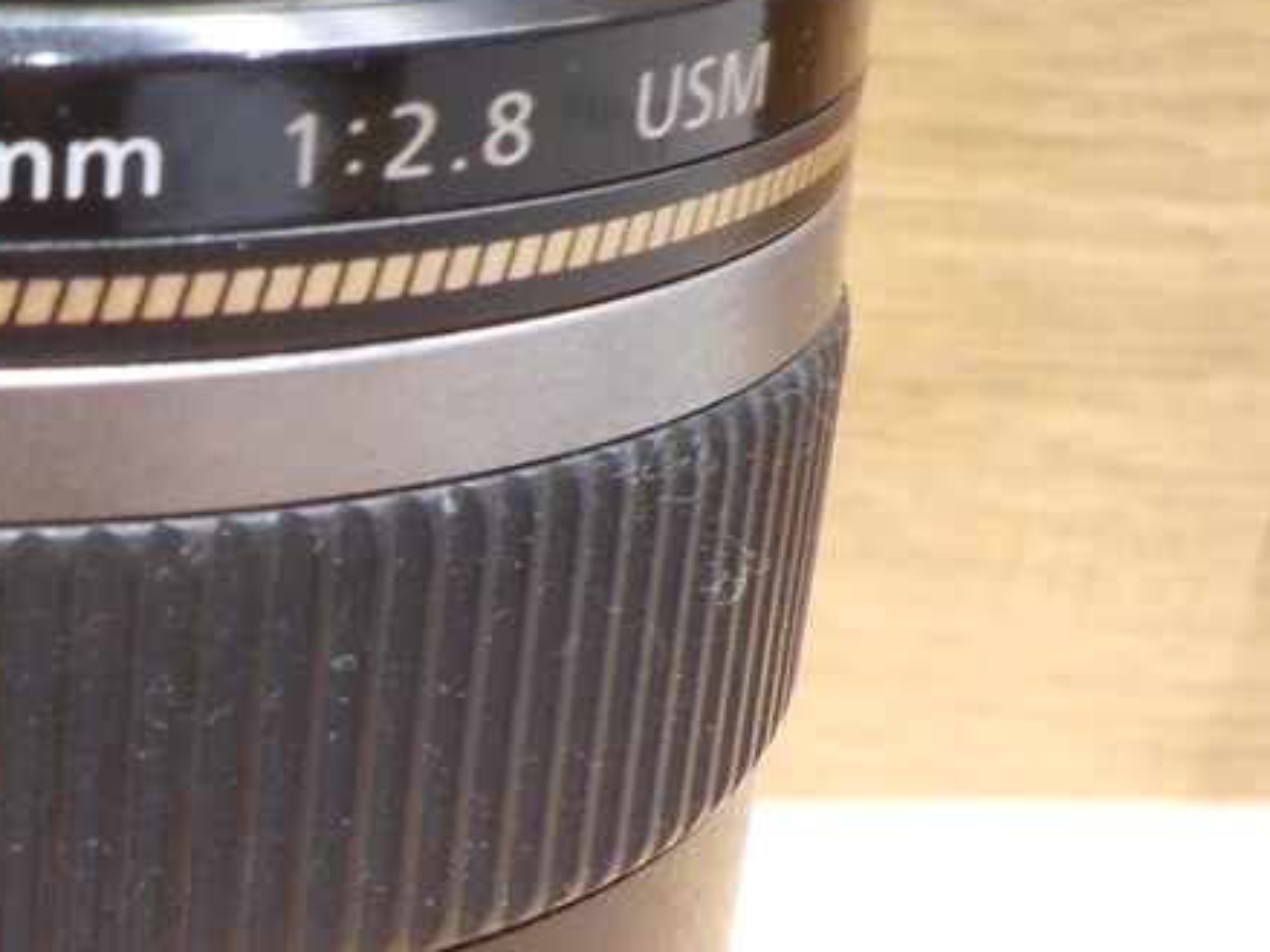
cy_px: 749
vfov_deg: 17.8
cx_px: -156
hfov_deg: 22.4
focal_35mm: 82
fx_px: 3008
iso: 160
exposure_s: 1/30
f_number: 3.3
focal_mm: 4.1
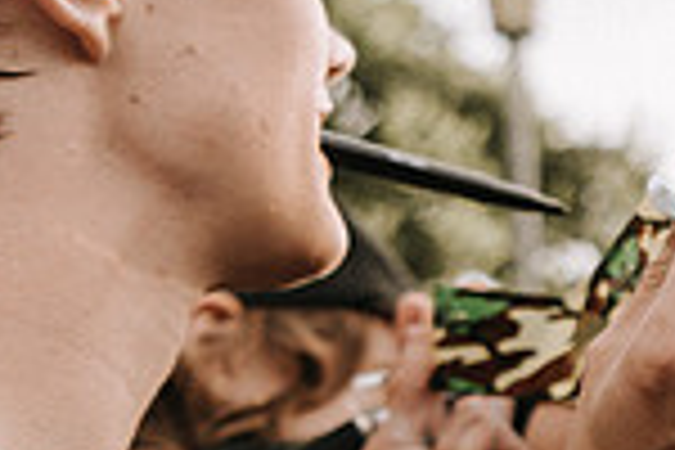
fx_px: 1744
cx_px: 1215
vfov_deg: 14.7
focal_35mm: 93
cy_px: 227
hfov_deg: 17.7
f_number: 2.8
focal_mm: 24
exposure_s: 1/500
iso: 100
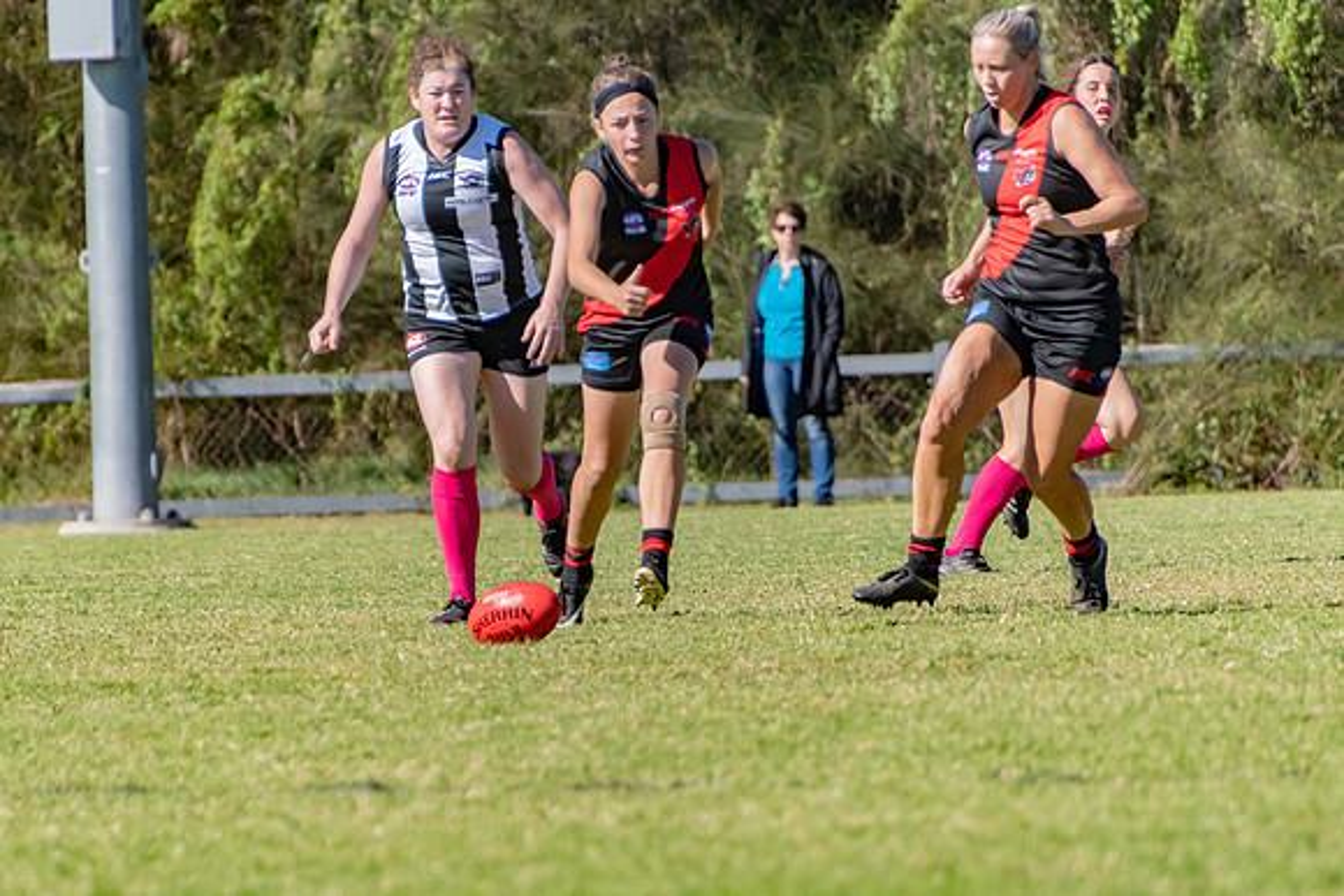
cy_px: 526
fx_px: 23211
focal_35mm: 622
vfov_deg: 2.2
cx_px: 555
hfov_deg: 3.3
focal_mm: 350
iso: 800
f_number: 6.3
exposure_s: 1/3200
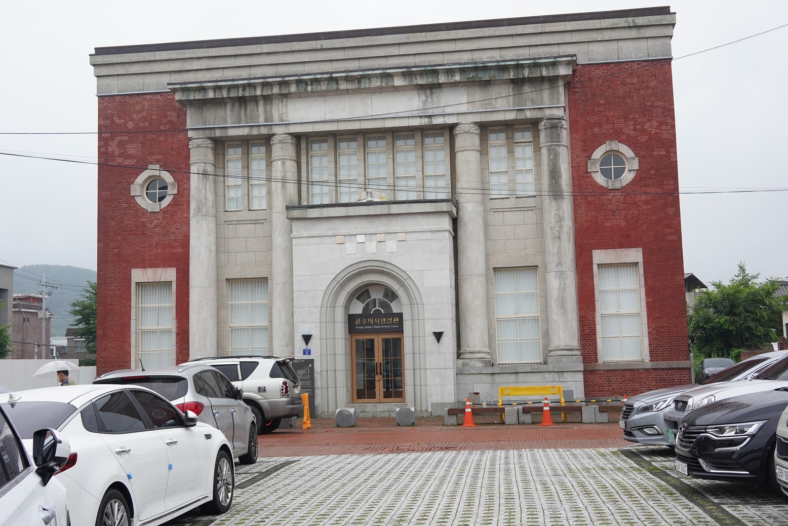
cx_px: 390
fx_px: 985
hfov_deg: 43.6
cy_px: 234
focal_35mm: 45
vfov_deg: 29.9
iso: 400
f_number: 7.1
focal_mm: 35
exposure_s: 1/100
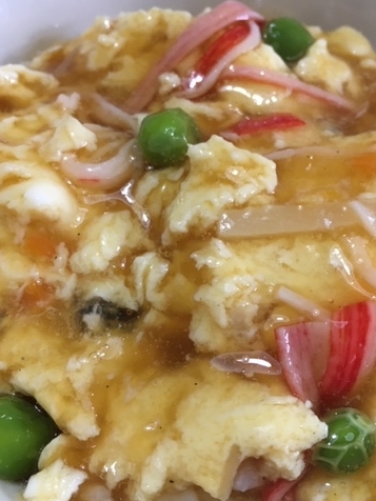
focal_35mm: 39
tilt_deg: -60.1
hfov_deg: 36.8
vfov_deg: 47.7
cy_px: 284
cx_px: 213
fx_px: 565
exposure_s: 1/30
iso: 64
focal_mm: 4.15
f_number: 2.2
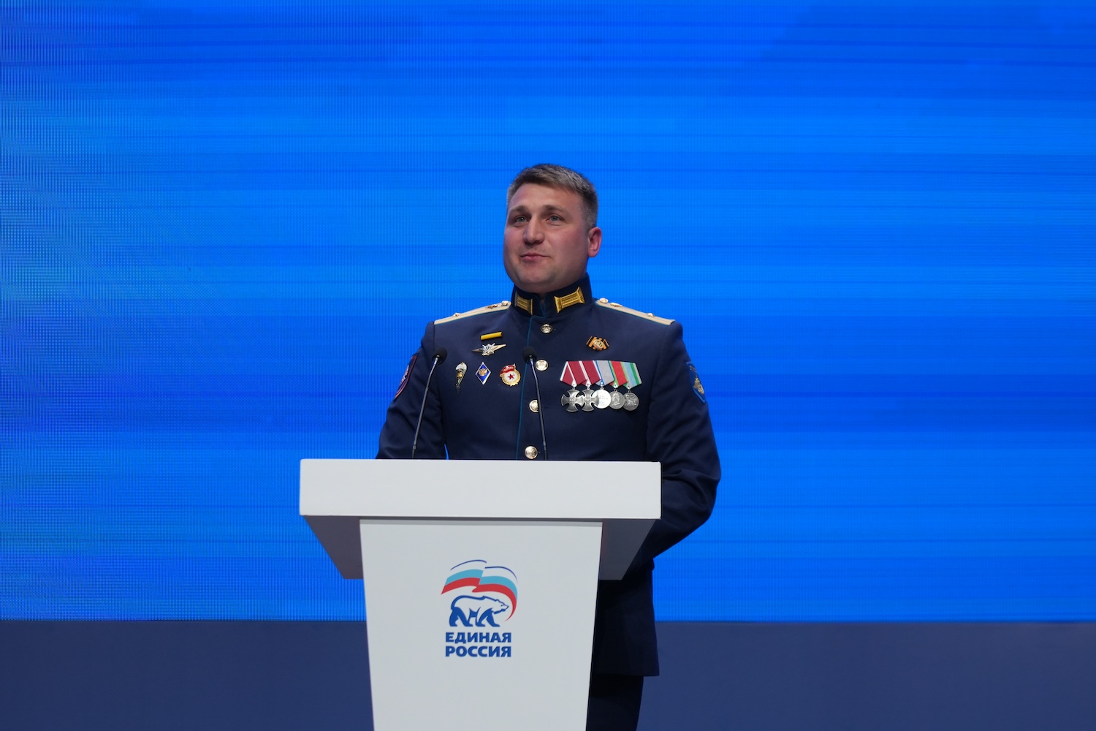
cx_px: 548
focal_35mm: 157
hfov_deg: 13.1
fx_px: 4779
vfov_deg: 8.7
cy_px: 366
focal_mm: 105
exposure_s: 1/154
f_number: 4
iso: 640
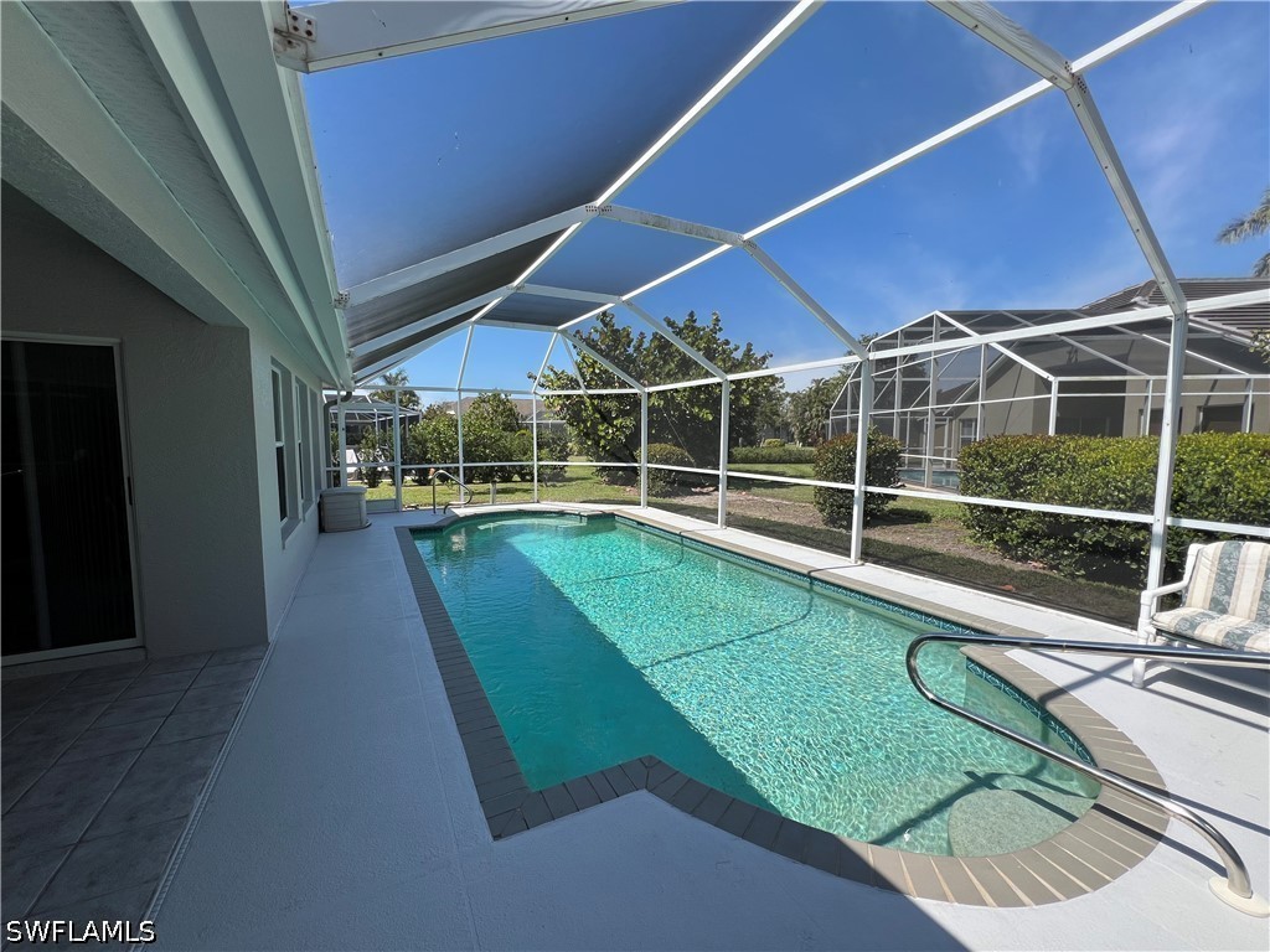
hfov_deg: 106.2
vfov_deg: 89.9
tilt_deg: -4.7
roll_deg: +0.1
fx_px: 477
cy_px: 476
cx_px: 635
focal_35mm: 13
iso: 32
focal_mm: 1.57
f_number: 1.8
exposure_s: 1/1064
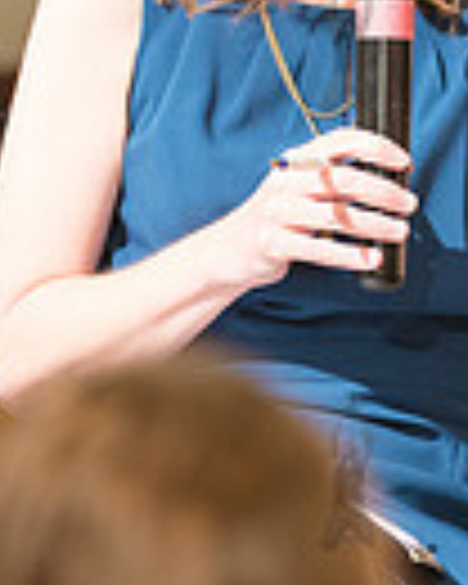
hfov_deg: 2.6
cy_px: 34
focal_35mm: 606
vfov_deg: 3.2
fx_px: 10492
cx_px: 346
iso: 2500
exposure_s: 1/125
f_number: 4
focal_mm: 145
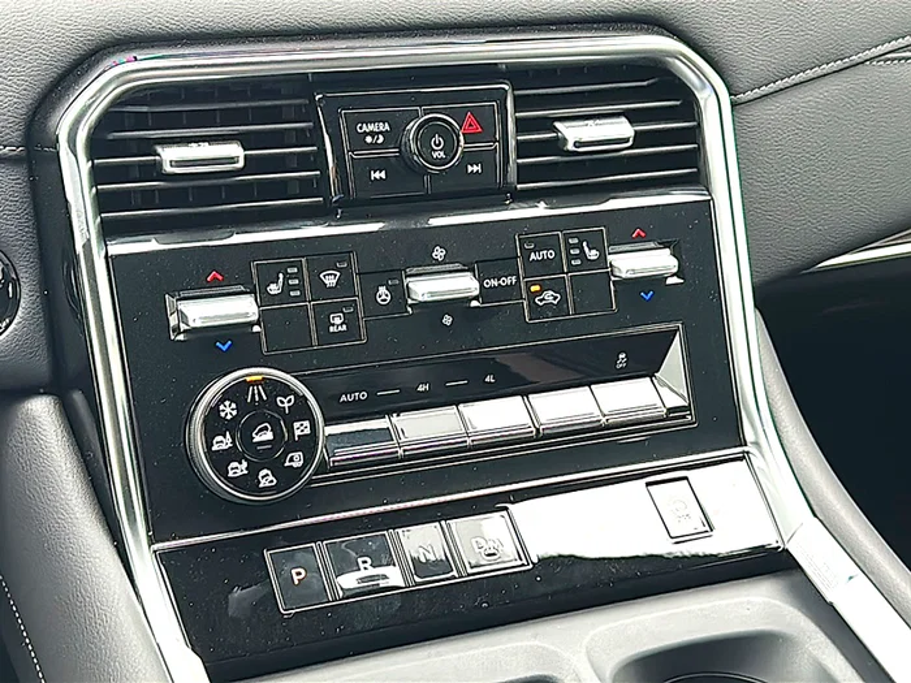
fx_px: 1237
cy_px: 342
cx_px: 456
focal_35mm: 47
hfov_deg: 40.4
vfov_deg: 30.9
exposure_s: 1/51
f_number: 1.78
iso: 160
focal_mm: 6.86
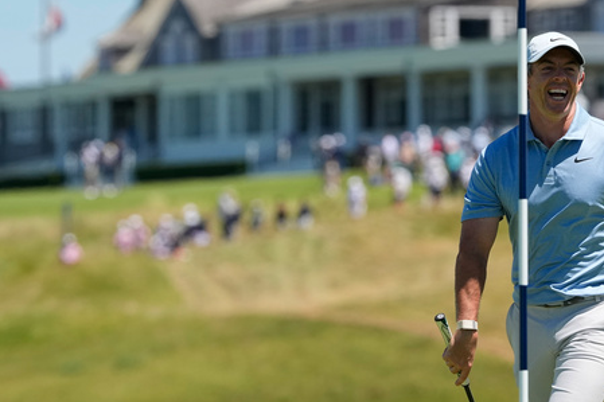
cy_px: 132
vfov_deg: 2.1
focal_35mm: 650
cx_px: 538
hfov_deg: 3.2
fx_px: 10901
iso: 640
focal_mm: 285
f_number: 6.3
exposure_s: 1/2000
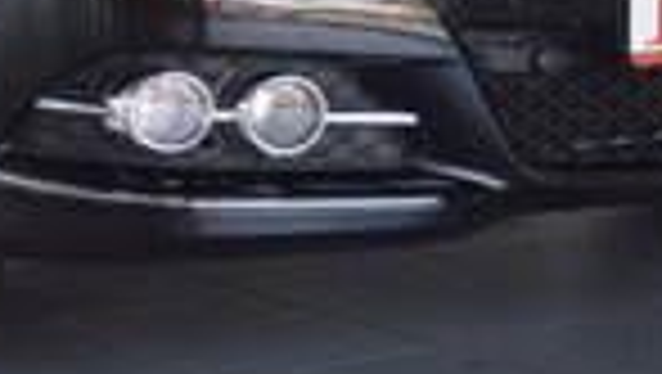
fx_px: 4204
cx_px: -140
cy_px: -302
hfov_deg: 8.9
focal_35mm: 239
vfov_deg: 5.0
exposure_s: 1/125
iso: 400
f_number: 5.6
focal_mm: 35
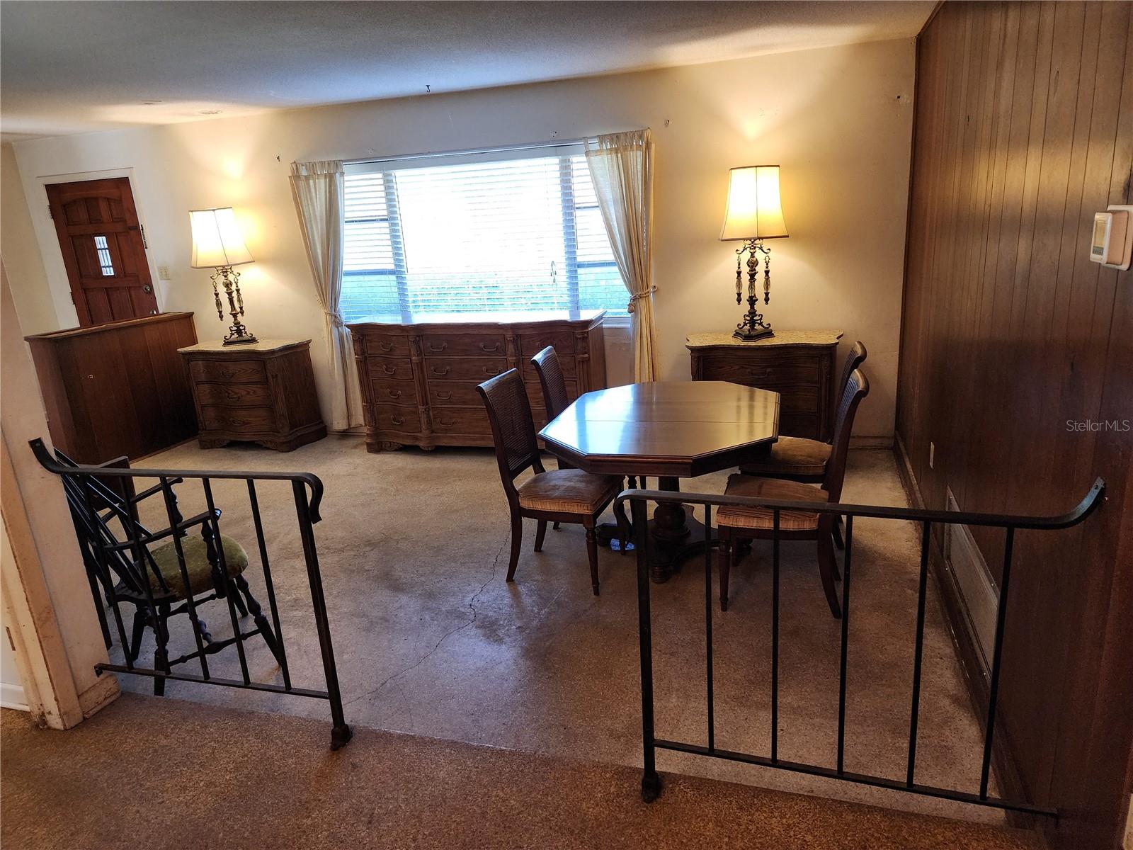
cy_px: 425
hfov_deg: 73.9
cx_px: 566
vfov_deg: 58.9
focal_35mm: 23
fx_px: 753
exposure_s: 1/120
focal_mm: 6.4
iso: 400
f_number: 1.8
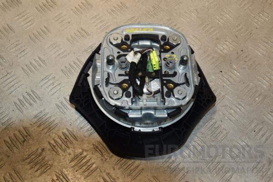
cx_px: 136
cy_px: 91
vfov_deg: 31.9
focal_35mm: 42
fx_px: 318
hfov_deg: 46.4
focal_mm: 28
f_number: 9
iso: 800
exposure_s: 1/200
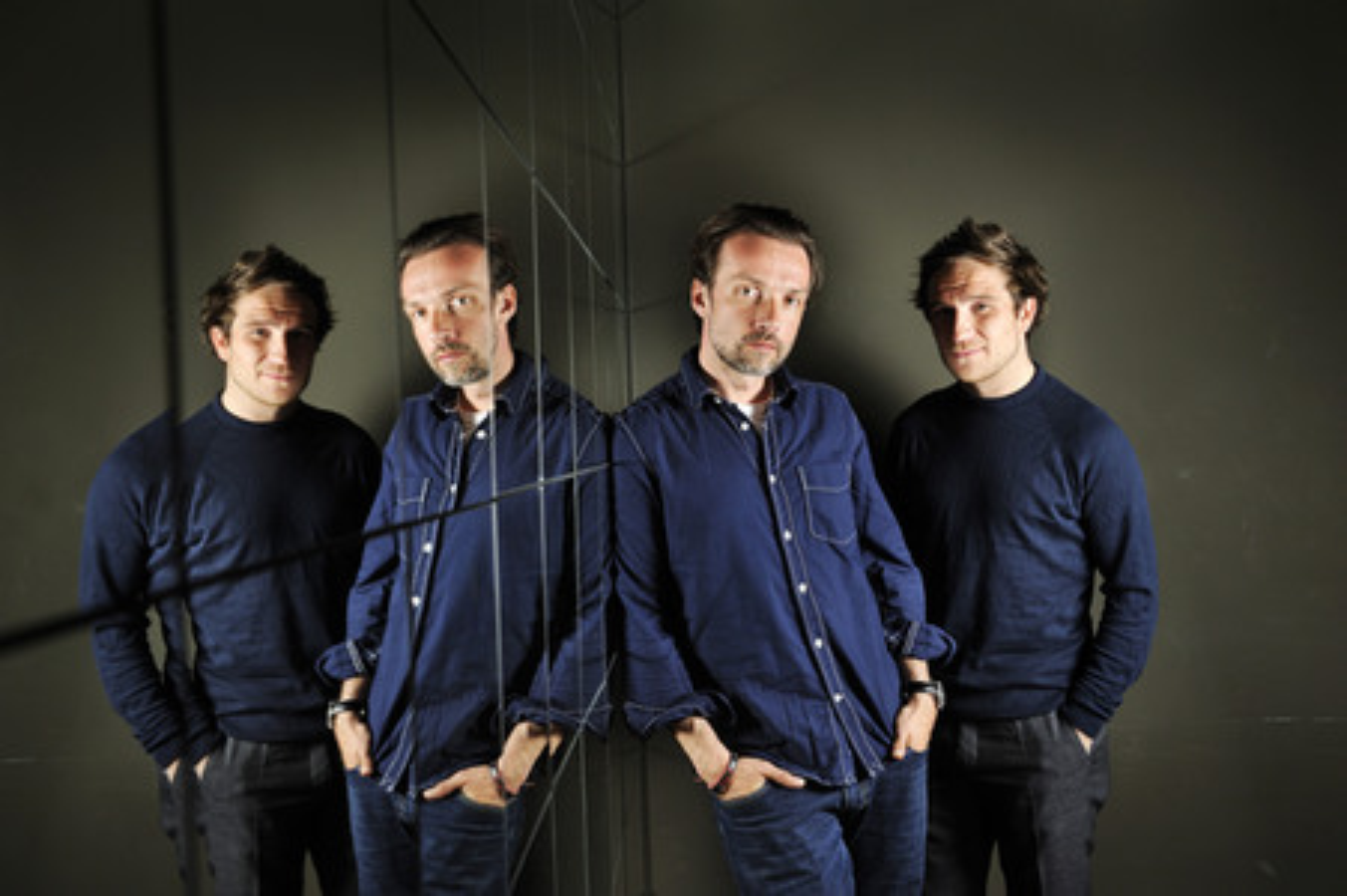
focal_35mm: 36
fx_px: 1346
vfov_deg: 36.8
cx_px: 674
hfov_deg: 53.2
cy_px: 448
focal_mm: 36
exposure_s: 1/100
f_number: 4.5
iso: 400
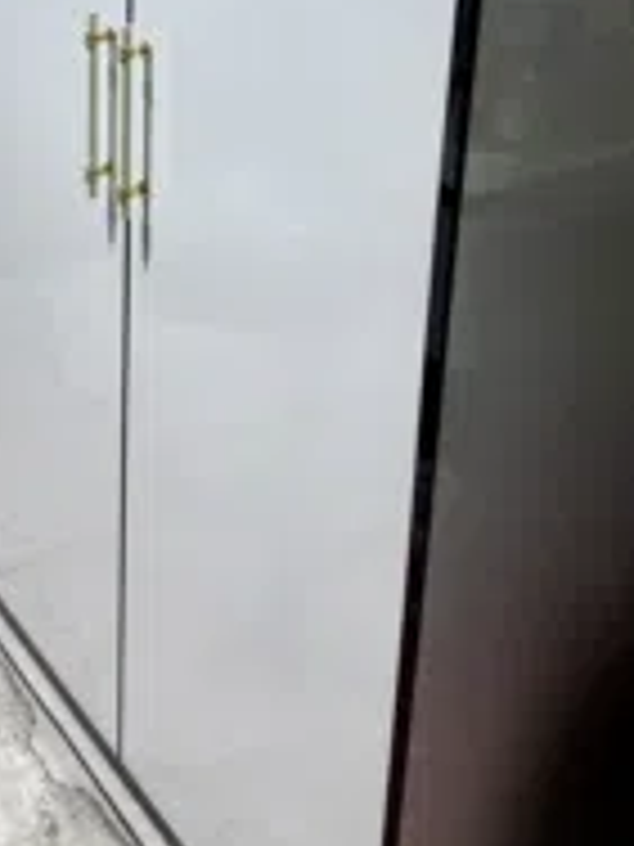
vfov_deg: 35.7
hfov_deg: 28.4
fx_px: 1245
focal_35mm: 51
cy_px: 117
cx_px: 225
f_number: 1.78
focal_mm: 6.76
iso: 125
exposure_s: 1/100
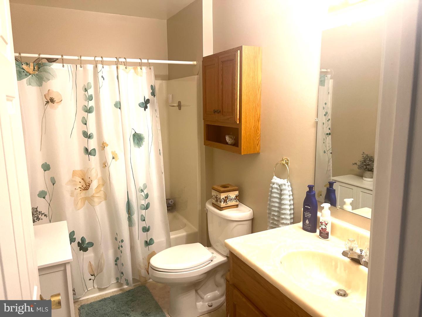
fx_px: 317
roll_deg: +2.2
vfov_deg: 53.1
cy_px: 158
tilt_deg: -6.9
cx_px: 211
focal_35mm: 26
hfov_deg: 67.3
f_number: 1.5
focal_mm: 5.7
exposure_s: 1/120
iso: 125
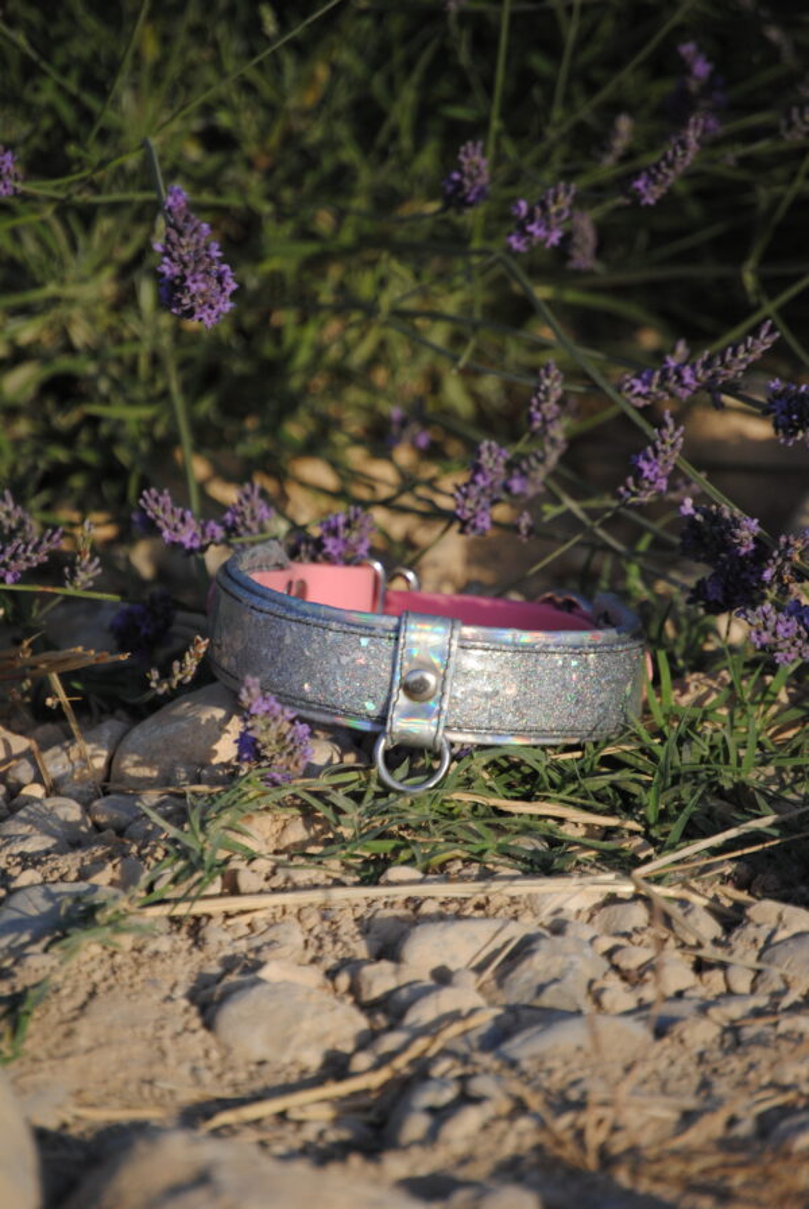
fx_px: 10081
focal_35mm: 300
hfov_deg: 4.6
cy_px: 604
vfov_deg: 6.9
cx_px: 404
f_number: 5.6
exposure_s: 1/640
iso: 200
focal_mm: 200
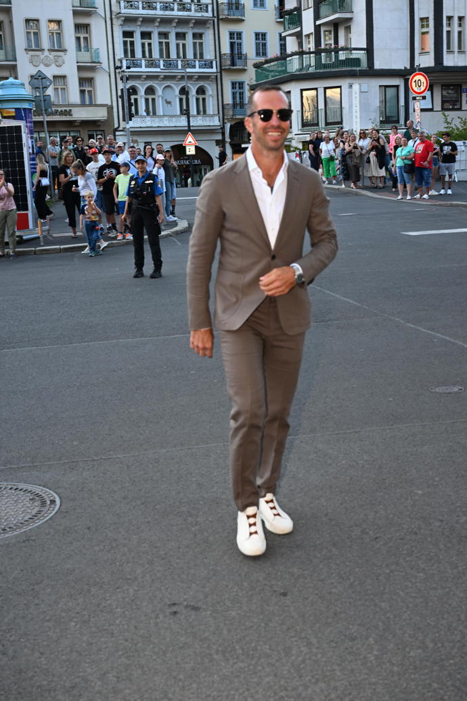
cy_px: 350
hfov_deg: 29.9
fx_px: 876
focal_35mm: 45
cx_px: 234
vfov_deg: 43.6
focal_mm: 45
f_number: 5.6
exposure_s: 1/250
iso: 500
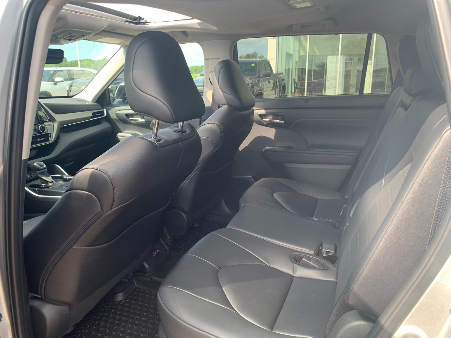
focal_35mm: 26
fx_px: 339
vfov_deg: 53.1
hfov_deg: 67.3
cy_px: 169
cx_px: 226
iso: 25
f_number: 1.8
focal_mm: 4.25
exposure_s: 1/121
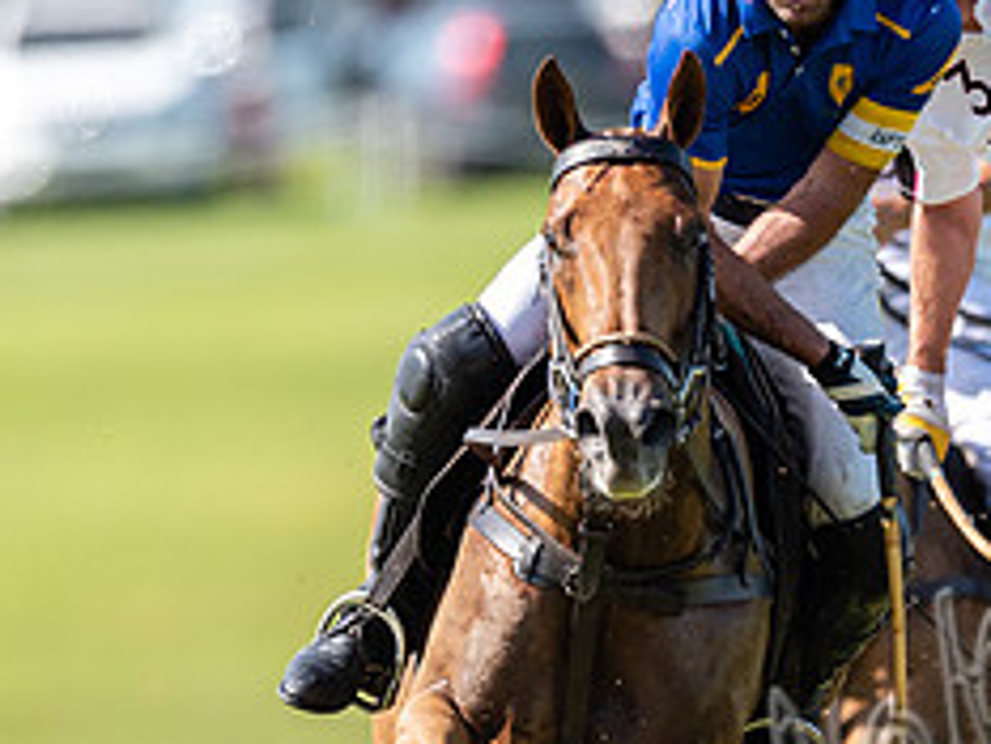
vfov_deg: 0.8
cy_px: 564
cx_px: 780
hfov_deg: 1.1
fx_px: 50326
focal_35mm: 1757
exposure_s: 1/1600
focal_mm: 500
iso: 320
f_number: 4
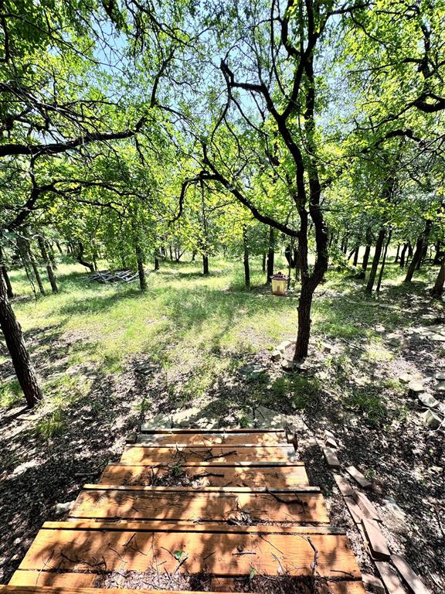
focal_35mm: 14
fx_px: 240
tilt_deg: -20.1
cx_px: 222
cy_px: 297
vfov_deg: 102.1
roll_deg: +3.0
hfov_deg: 85.7
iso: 40
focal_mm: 2.22
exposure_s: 1/414
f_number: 2.2
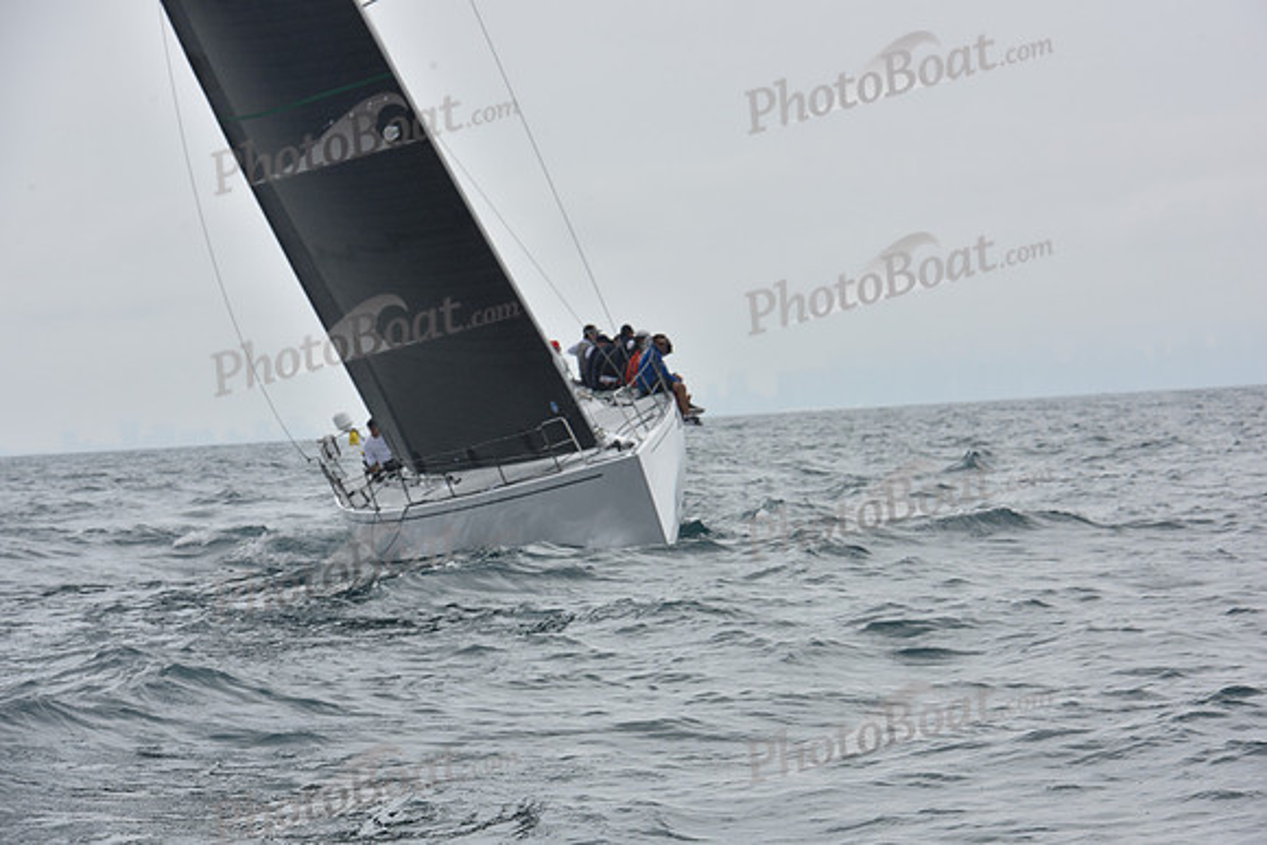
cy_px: 422
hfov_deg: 12.4
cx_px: 634
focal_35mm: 165
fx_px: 5808
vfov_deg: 8.3
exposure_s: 1/800
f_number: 13
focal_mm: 165
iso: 250
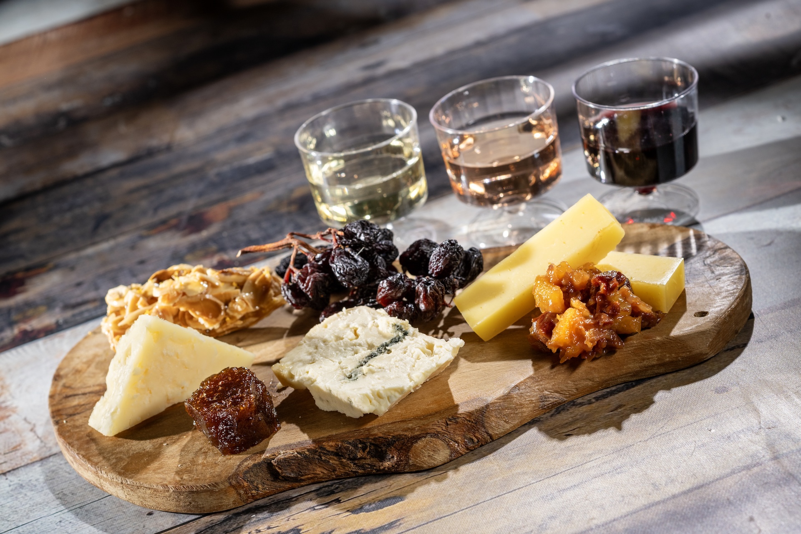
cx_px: 400
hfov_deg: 23.9
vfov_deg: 16.1
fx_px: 1891
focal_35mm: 85
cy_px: 267
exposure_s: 1/200
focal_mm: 85
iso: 200
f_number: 9
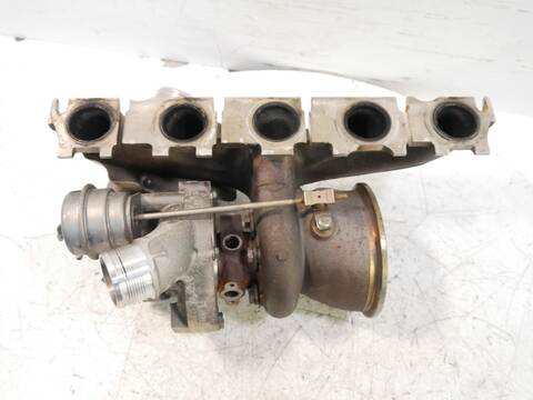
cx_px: 266
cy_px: 200
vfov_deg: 41.8
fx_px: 524
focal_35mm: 34
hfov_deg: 54.0
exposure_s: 1/125
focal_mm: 17
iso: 2500
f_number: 3.9
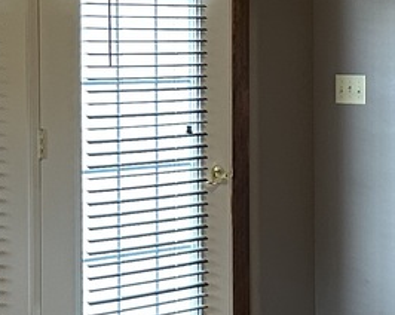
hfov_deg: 15.1
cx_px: 328
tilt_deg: -2.9
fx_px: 1483
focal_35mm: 127
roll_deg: -0.6
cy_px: 104
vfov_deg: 12.1
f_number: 1.78
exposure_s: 1/60
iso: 320
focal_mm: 6.86
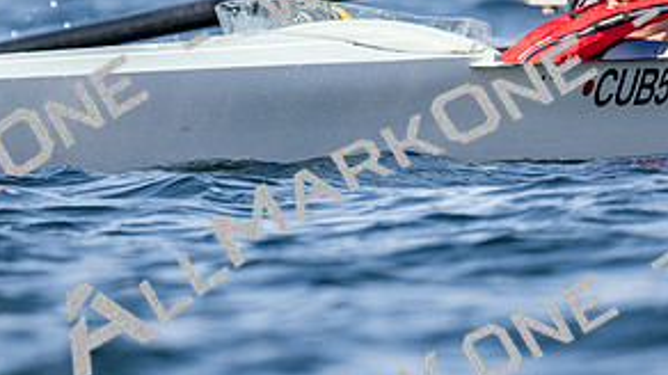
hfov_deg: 1.7
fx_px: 22097
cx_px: 528
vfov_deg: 1.0
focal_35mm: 1248
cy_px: 30
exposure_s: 1/2500
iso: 180
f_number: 4.5
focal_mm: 400
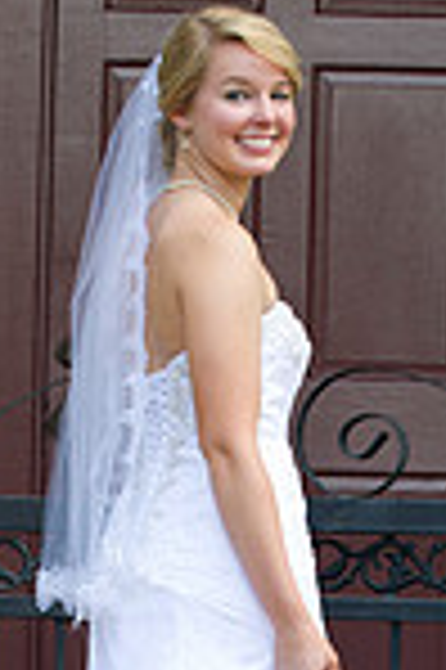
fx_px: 4507
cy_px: 715
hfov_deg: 5.7
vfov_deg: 8.5
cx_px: 255
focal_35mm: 242
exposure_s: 1/80
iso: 250
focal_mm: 80
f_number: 5.6
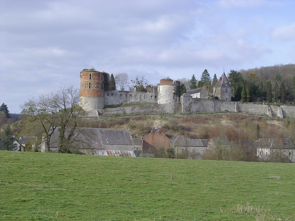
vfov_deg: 23.3
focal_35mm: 63
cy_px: 110
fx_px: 537
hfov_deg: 30.7
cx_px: 148
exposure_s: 1/160
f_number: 6.2
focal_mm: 9.6
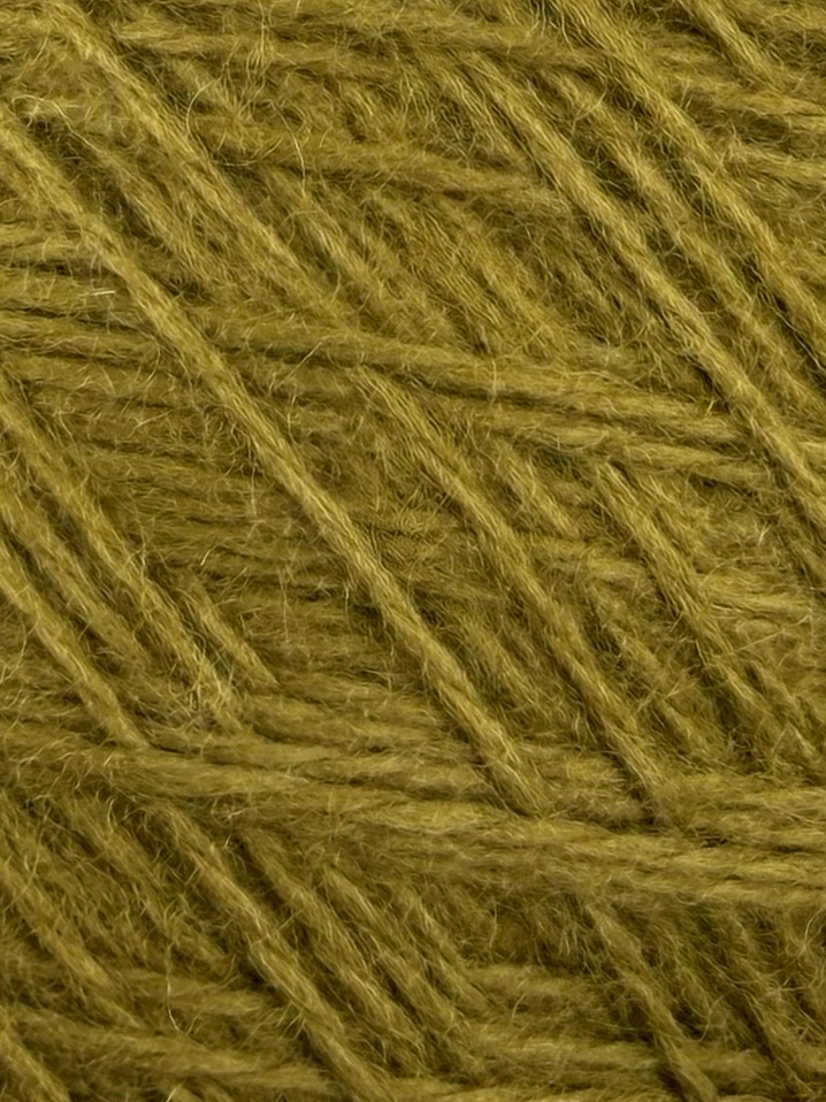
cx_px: 323
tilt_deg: -66.1
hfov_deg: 46.5
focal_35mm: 30
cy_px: 447
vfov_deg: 59.5
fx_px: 955
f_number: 2.2
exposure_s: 1/158
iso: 40
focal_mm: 2.22
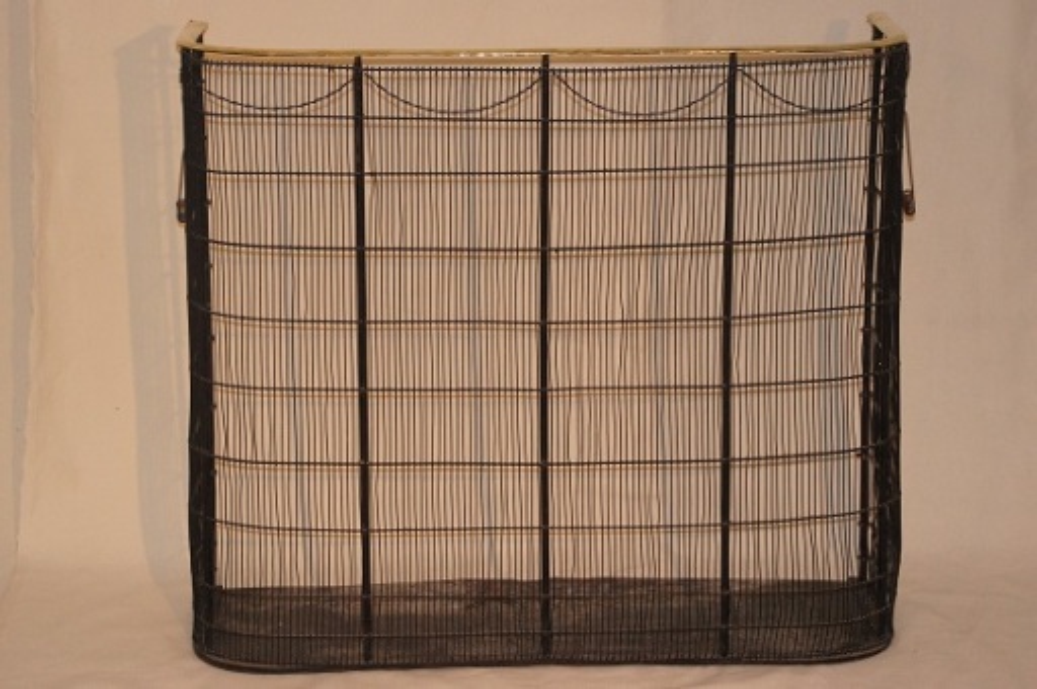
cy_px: 344
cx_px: 518
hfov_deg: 21.6
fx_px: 2719
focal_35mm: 94
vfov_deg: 14.4
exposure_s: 1/100
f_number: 5.6
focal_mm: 63
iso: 1600
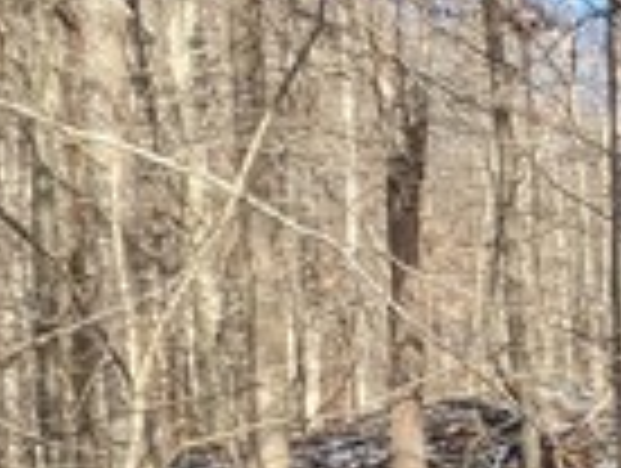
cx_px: 1937
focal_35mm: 118
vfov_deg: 11.6
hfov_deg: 10.6
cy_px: 868
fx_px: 2121
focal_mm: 2.35
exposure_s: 1/434
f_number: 2.2
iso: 45
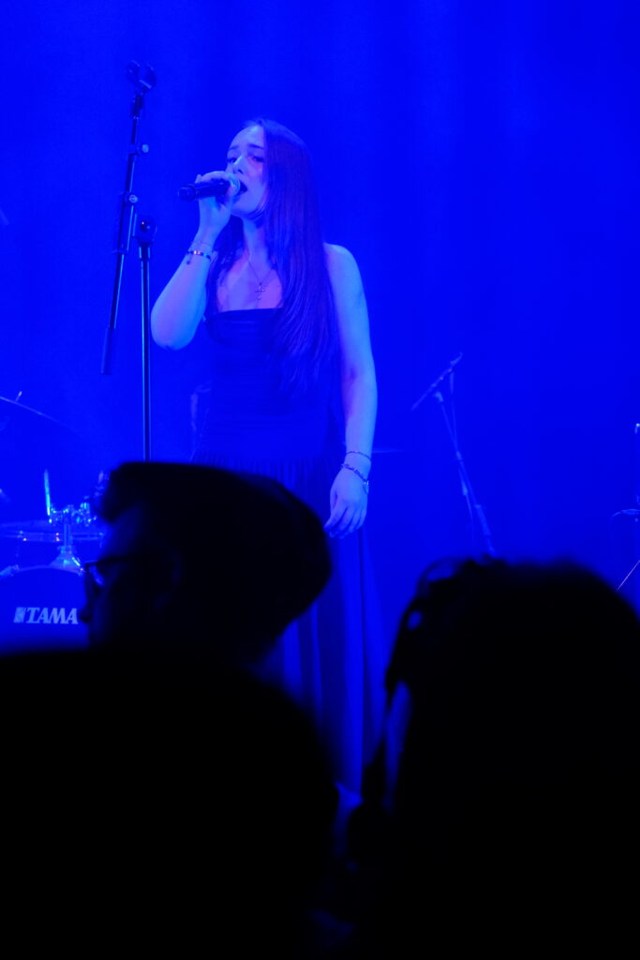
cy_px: 480
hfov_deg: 18.2
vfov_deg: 27.0
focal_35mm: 75
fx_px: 1999
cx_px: 320
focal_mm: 50
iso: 6400
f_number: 2.8
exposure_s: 1/120
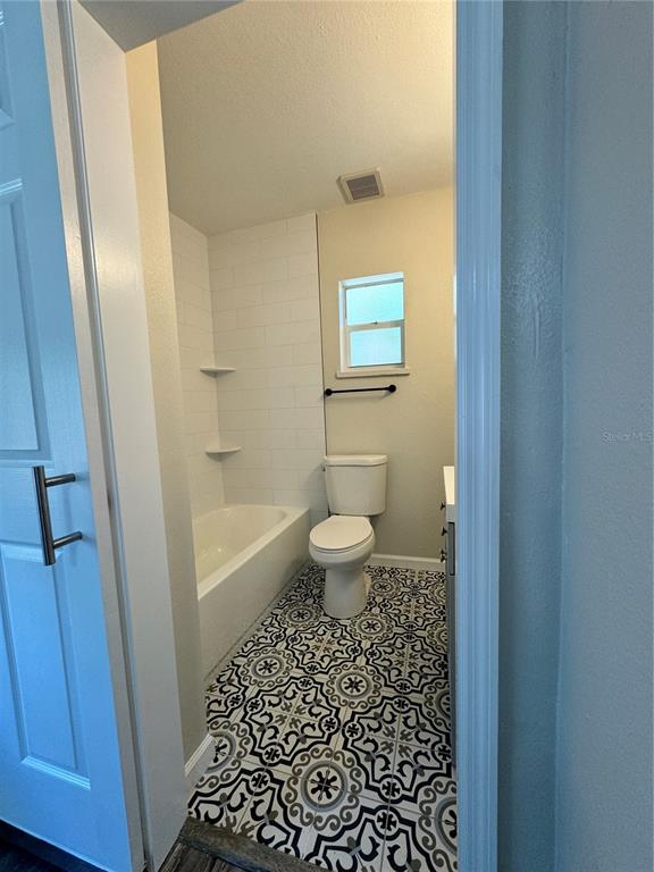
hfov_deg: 85.7
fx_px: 353
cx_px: 327
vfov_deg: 102.1
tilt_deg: -5.1
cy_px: 436
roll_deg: +3.0
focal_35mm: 14
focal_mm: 2.22
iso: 125
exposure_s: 1/120
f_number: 2.2
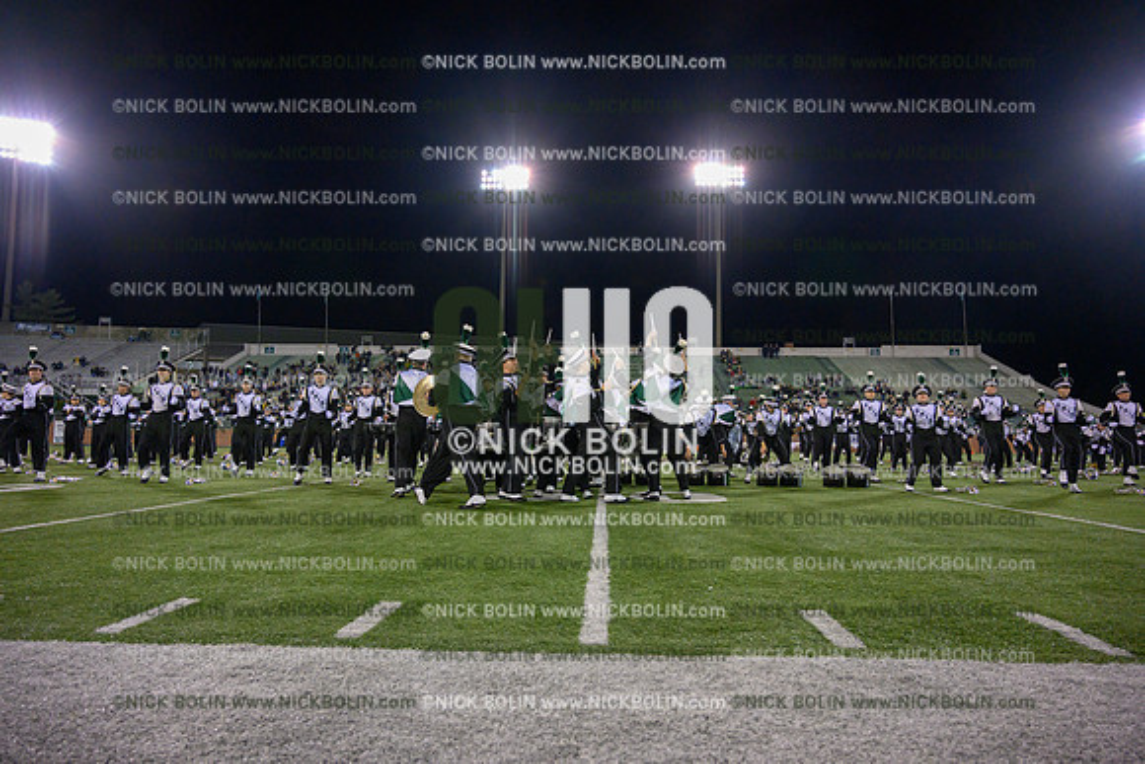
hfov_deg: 73.7
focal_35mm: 24
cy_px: 382
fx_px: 763
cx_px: 572
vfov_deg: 53.2
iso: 5000
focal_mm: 24
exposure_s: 1/1000
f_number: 4
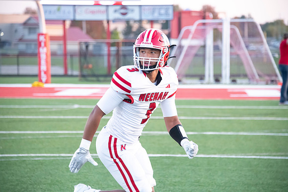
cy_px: 96
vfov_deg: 7.6
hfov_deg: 11.4
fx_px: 1440
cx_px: 144
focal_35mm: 180
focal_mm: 180
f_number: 5.6
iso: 4000
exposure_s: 1/1000
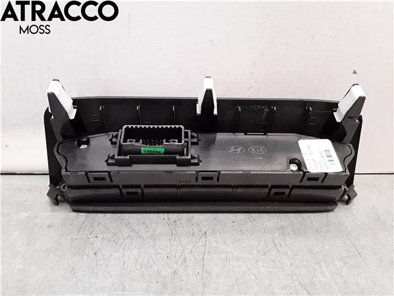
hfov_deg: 63.4
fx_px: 319
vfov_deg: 49.7
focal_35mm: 28
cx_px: 197
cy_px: 148
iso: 100
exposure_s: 1/100
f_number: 1.9
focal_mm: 2.91
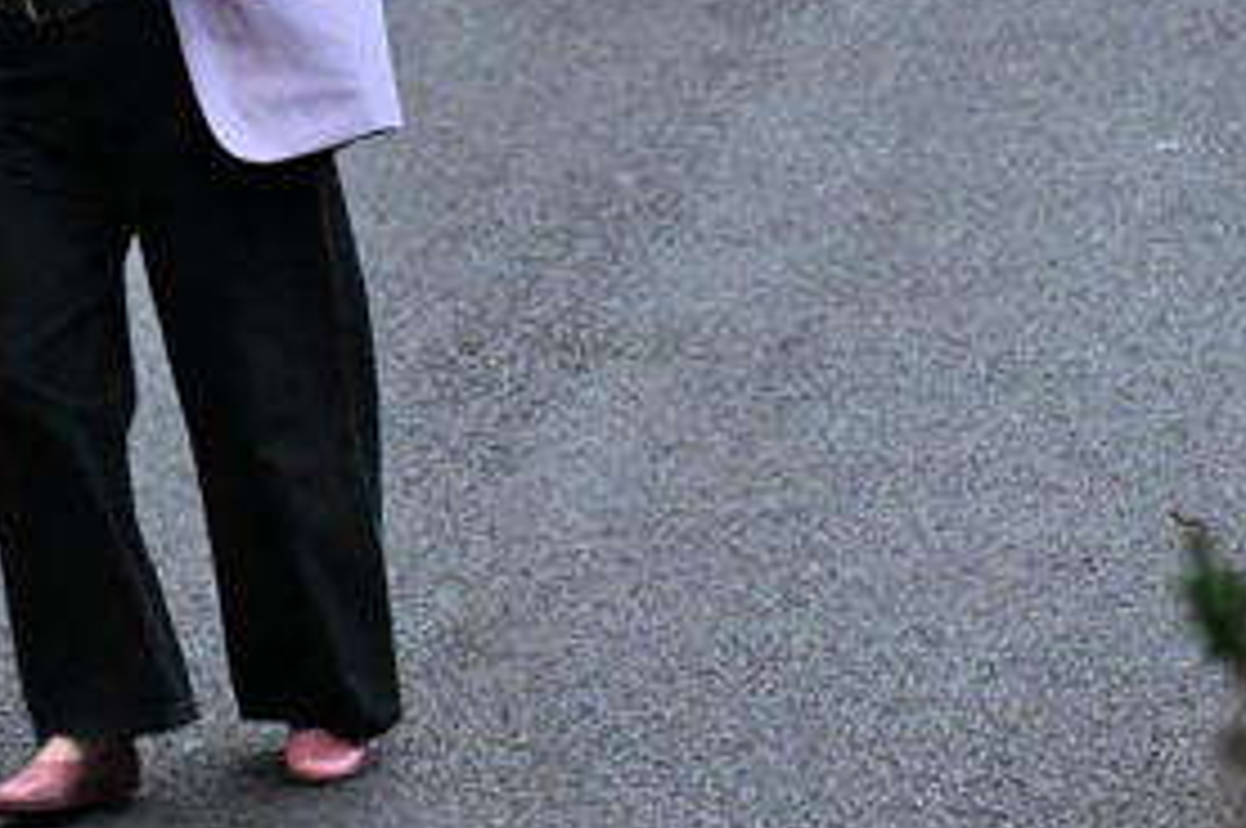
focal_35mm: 262
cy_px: -36
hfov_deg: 7.8
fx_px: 9057
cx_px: -216
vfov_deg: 5.2
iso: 12800
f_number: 3.5
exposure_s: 1/200
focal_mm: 70
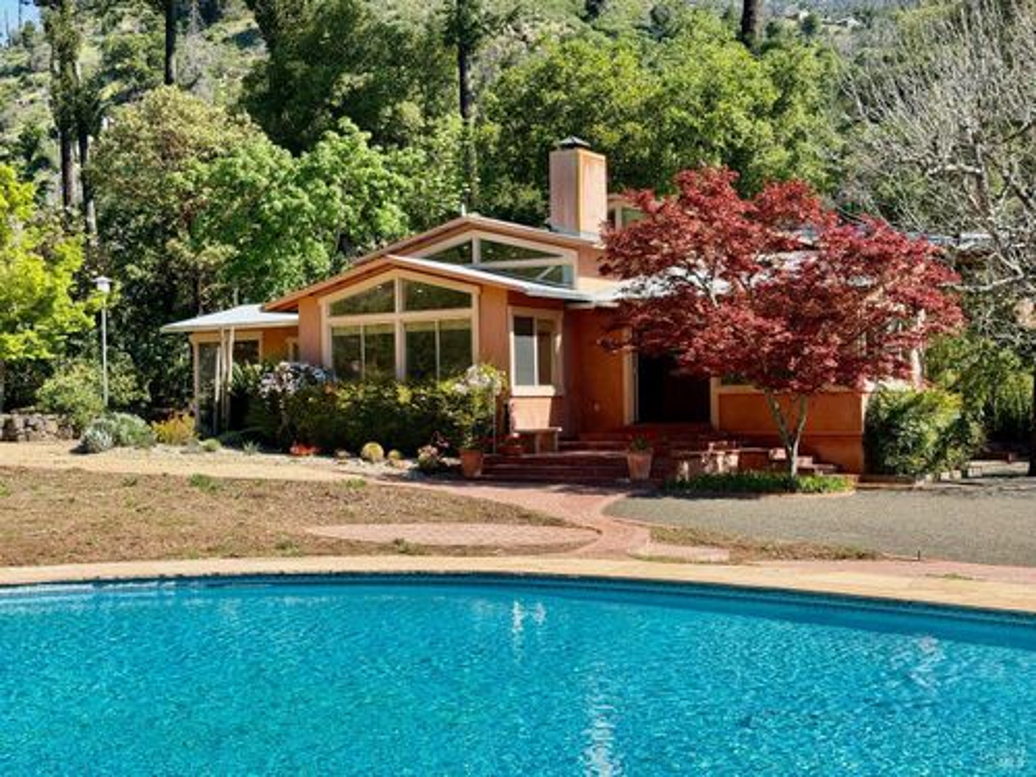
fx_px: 1437
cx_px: 518
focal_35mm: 48
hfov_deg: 39.7
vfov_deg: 30.3
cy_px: 388
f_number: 1.78
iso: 64
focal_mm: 6.76
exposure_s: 1/2865
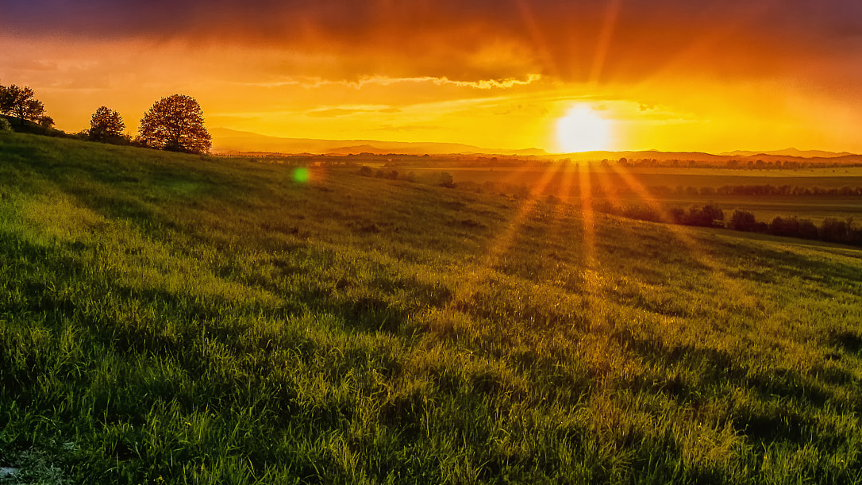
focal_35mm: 54
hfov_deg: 38.5
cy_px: 152
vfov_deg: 22.1
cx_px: 420
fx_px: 1234
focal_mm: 35
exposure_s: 1/10
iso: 200
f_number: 16
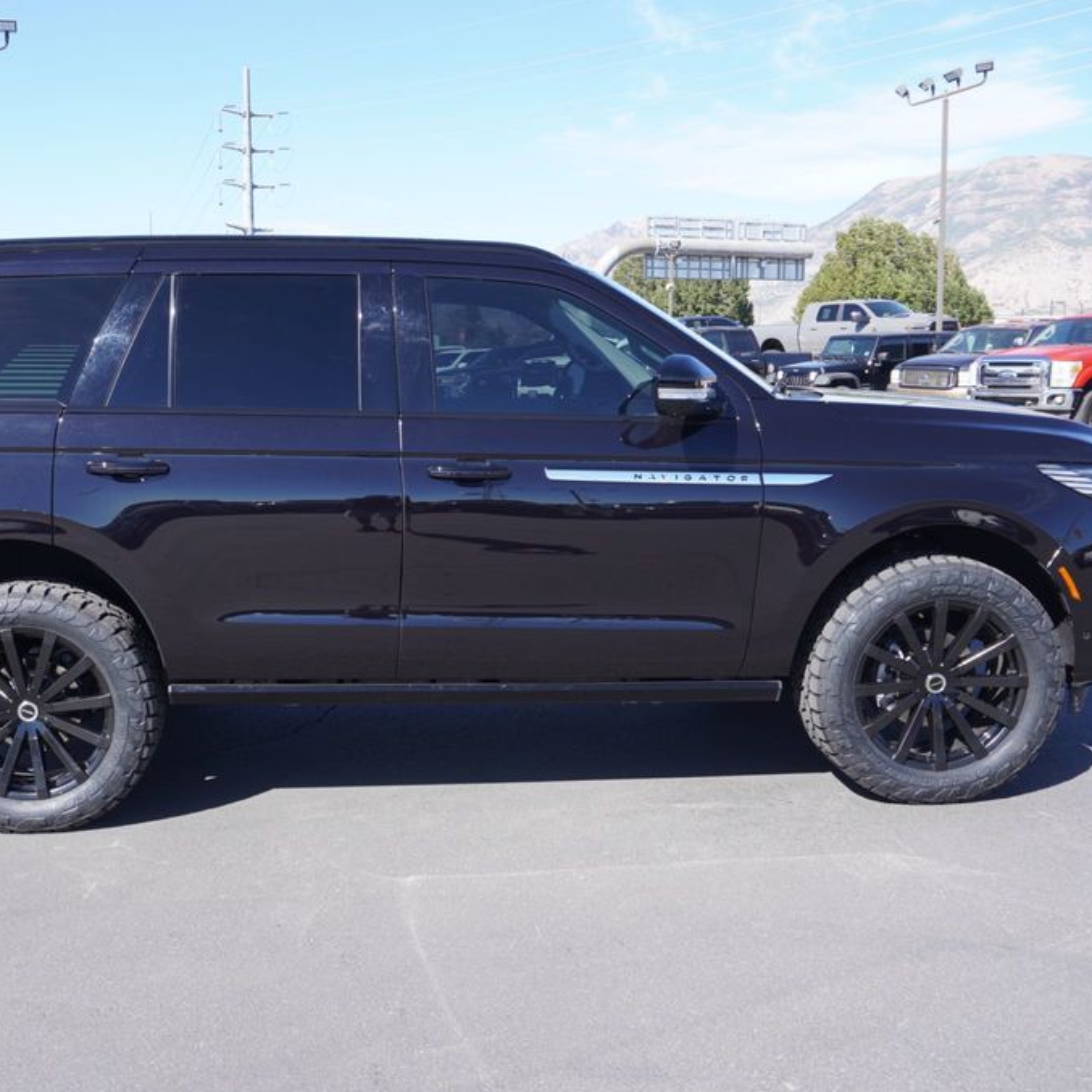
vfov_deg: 45.3
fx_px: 1308
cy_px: 547
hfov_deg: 44.9
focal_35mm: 37
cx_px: 405
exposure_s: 1/160
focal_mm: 19
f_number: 6.3
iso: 100
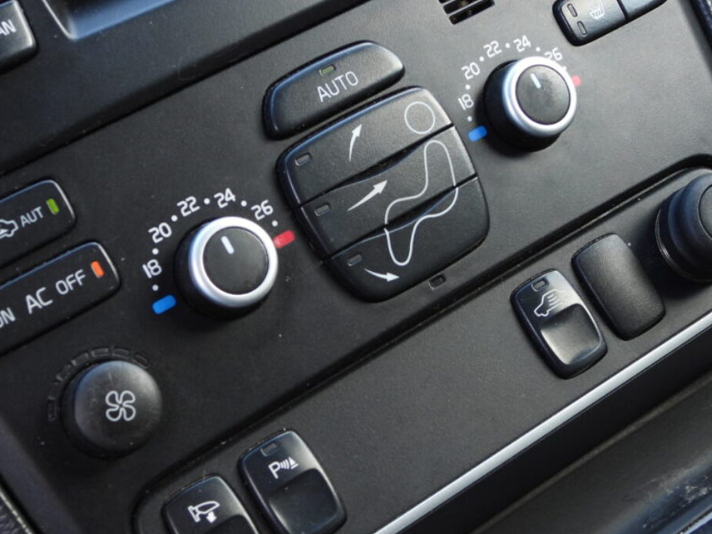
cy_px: 256
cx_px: 351
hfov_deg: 26.7
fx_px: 1502
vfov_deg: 20.2
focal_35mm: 73
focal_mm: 8.5
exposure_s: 1/30
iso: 100
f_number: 3.2
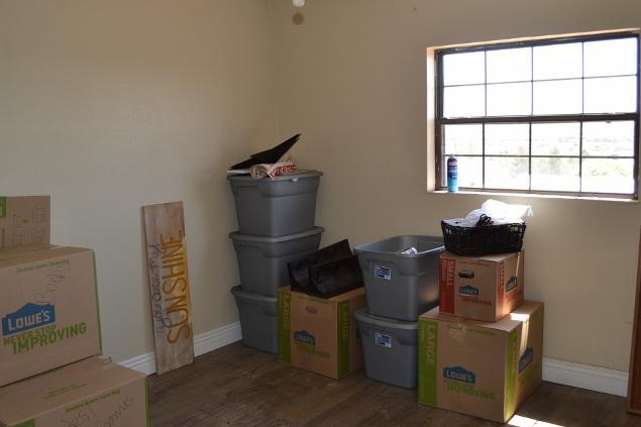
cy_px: 179
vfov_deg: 38.8
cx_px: 291
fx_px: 605
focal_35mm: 34
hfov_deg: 55.7
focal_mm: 18
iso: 220
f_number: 4
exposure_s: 1/125
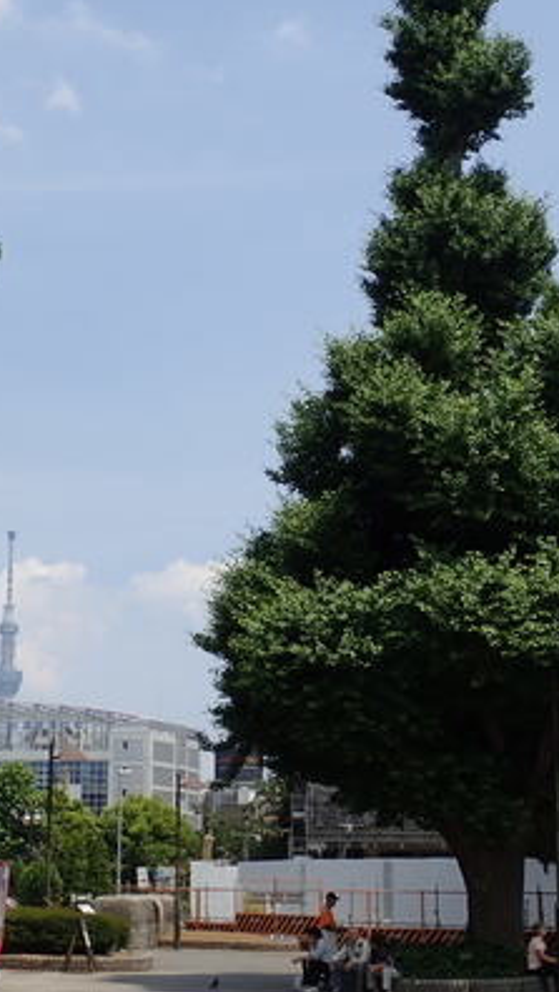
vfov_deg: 31.9
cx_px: 173
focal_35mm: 66
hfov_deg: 18.2
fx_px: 1738
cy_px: 473
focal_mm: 7.34
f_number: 4
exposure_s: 1/1000
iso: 100
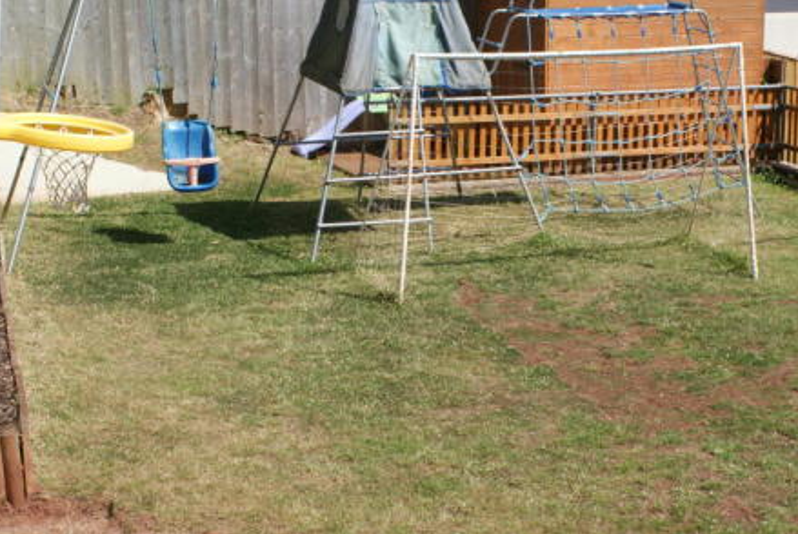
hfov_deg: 29.9
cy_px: 250
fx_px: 1487
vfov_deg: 20.4
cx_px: 492
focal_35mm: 67
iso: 100
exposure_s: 1/100
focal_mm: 30
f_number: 13
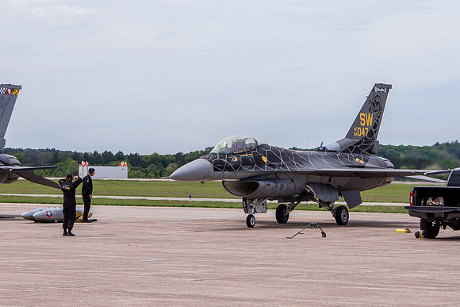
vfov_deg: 8.9
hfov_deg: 13.3
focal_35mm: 154
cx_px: 224
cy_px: 136
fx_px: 1967
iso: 125
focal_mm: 65
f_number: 10
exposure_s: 1/125
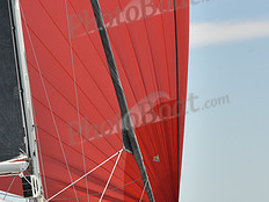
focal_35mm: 348
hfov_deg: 5.7
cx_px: 7
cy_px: 192
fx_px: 2704
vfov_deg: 4.3
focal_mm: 145
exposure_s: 1/800
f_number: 11
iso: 320
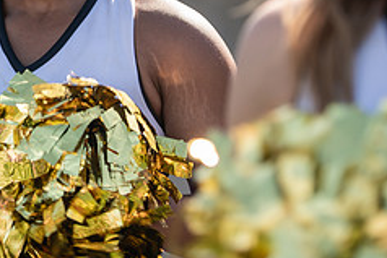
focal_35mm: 244
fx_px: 2624
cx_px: 5
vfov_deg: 5.6
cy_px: -22
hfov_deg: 8.4
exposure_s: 1/500
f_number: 3.5
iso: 100
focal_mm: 100
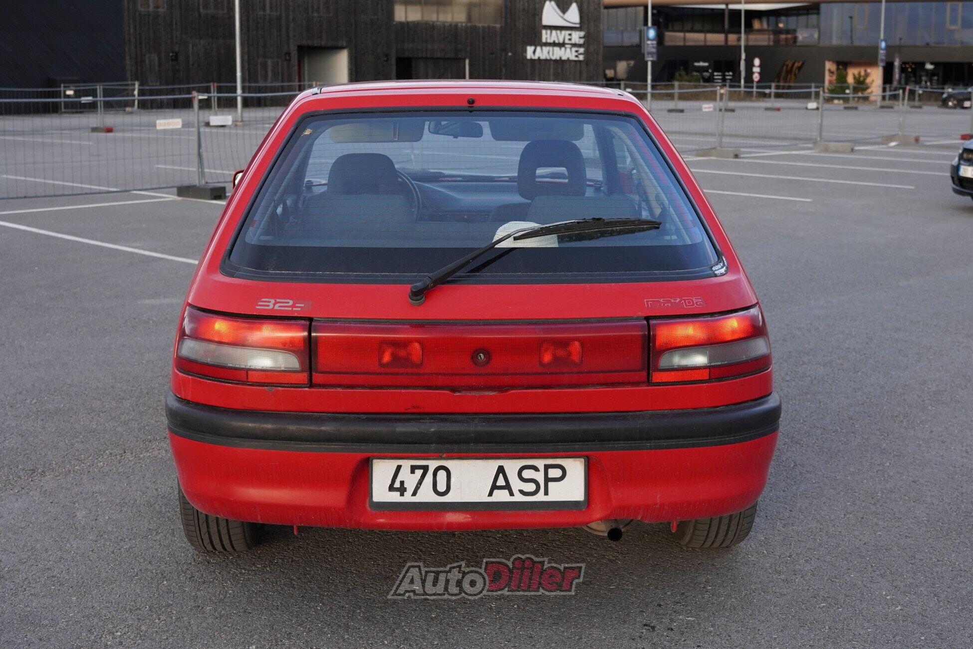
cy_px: 324
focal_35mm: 45
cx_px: 486
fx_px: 1216
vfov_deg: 29.9
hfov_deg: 43.6
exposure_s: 1/160
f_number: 4
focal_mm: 30
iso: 320
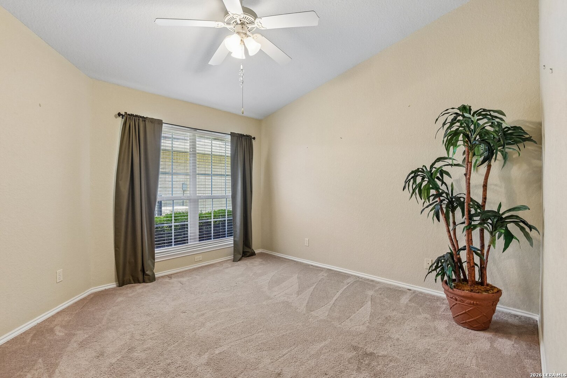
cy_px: 189
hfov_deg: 96.7
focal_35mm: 16
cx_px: 284
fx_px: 252
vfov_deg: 73.7
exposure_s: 1/15
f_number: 8
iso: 1400
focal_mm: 16
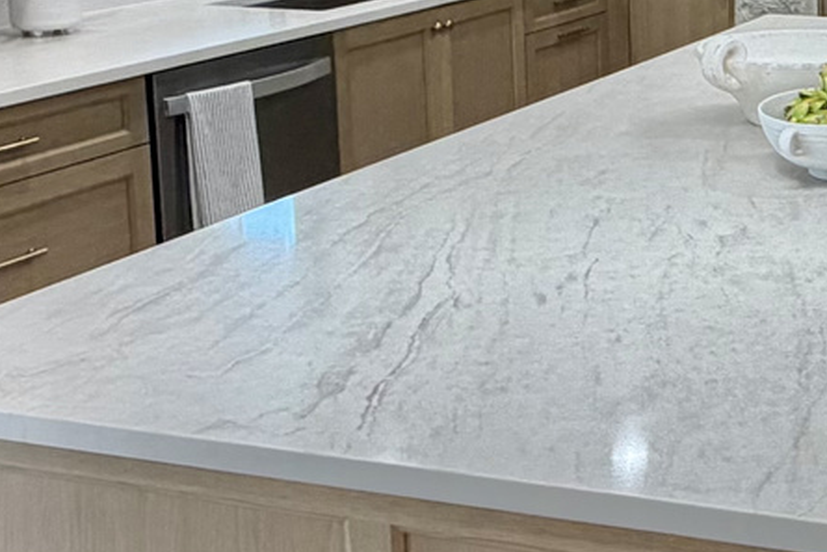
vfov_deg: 19.7
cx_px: 970
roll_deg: -0.4
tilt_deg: -8.7
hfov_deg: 26.9
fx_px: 1540
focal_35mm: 67
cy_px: -4
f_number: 2.2
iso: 160
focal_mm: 2.22
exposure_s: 1/120
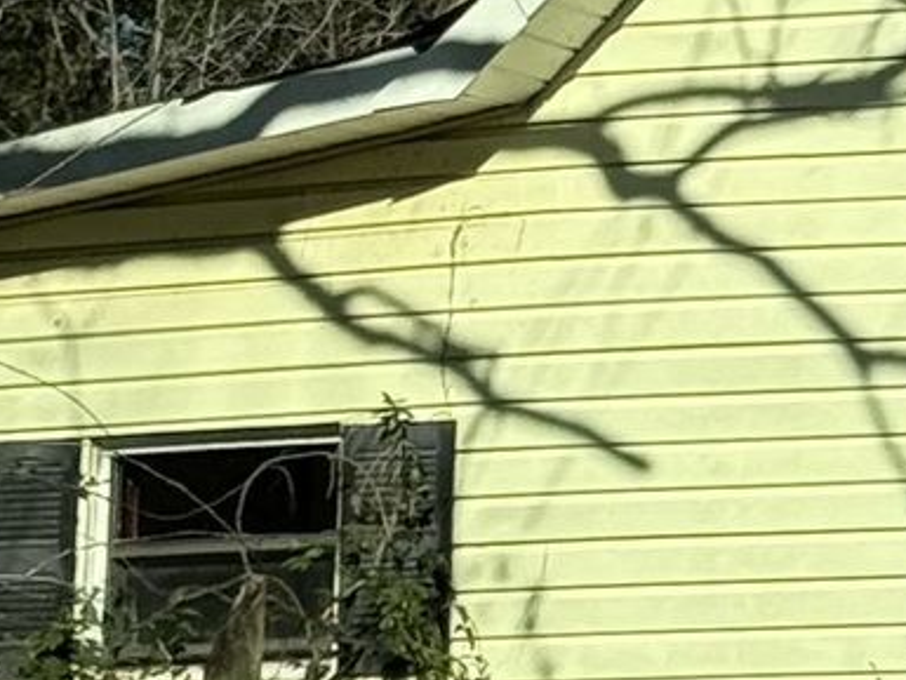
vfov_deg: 5.2
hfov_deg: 6.7
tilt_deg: +5.4
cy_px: 256
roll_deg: -0.5
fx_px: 7514
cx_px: 1807
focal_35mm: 287
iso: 64
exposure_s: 1/2762
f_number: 1.78
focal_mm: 6.76
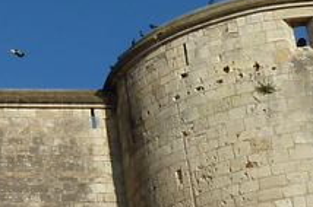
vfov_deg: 9.3
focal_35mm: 146
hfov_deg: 13.2
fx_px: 1267
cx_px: -180
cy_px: 41
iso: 80
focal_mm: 4.1
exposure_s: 1/500
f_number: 5
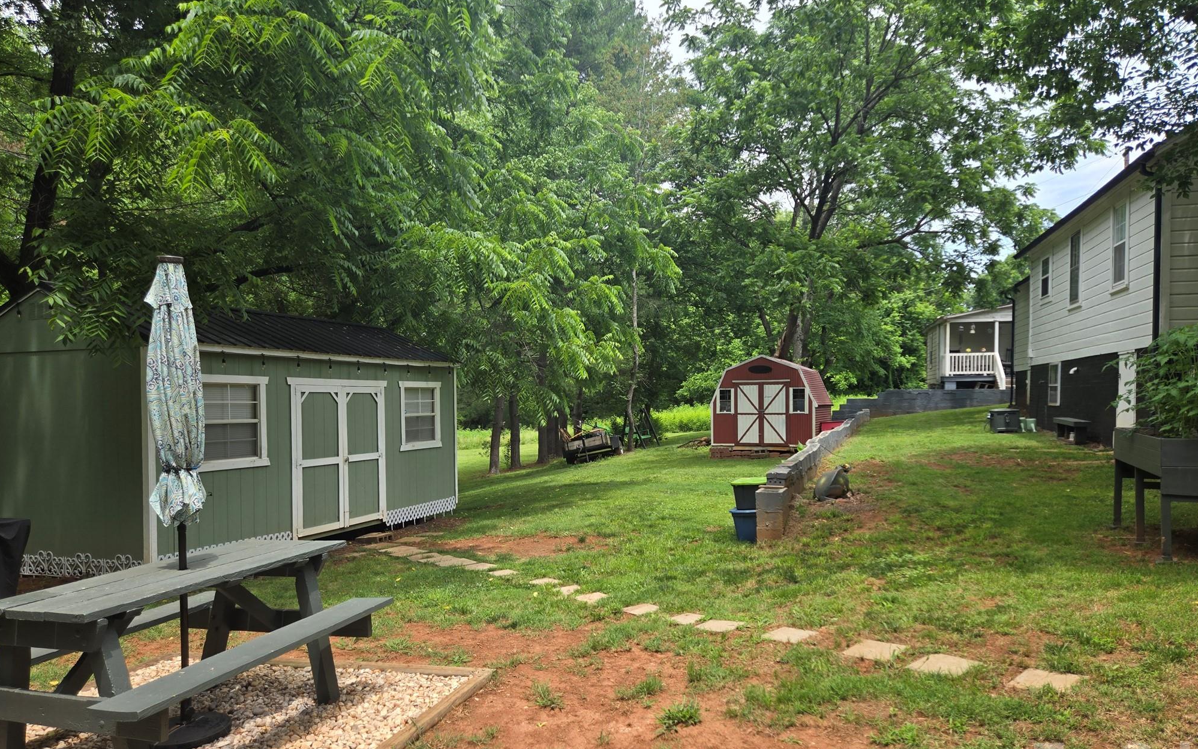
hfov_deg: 72.5
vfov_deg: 49.2
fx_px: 816
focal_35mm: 25
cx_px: 611
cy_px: 400
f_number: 1.8
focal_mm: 5.4
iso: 25
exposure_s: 1/629
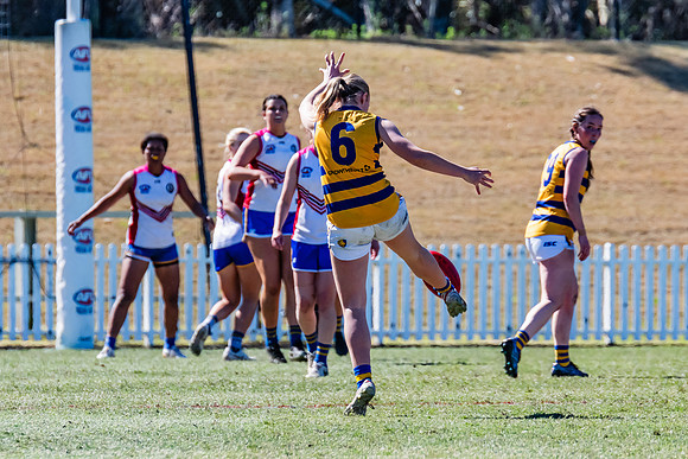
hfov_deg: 2.7
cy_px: 188
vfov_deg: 1.8
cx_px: 370
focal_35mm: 756
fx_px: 14446
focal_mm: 420
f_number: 8
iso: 800
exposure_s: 1/1600
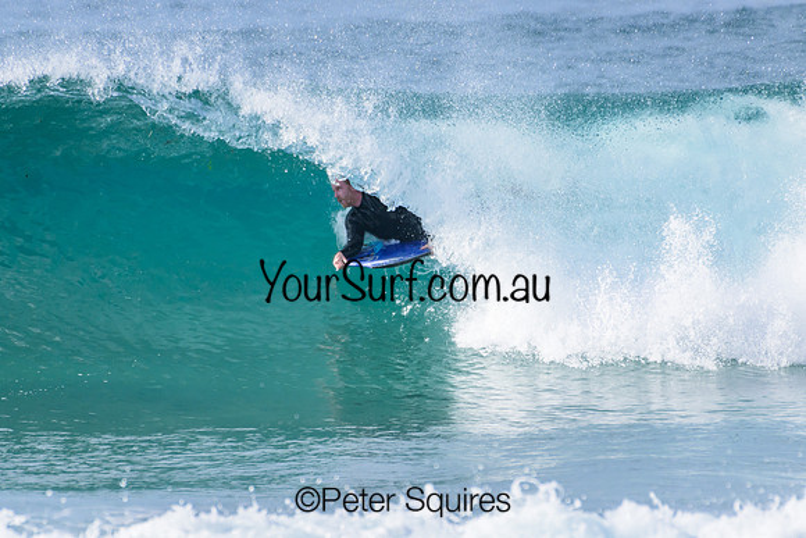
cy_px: 269
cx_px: 403
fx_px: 22393
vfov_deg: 1.4
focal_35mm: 1000
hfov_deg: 2.1
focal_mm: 1000
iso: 1250
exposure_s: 1/2000
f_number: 11
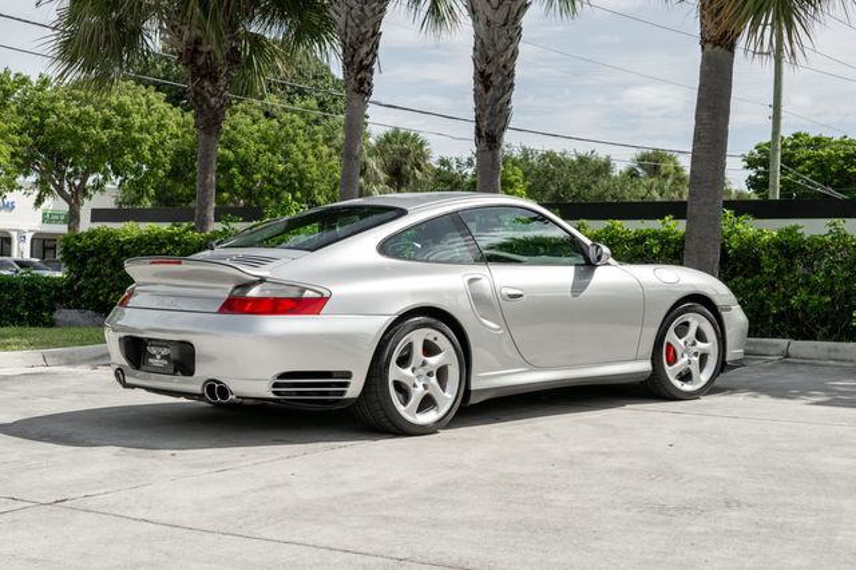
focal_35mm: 56
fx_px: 1340
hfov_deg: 35.4
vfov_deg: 24.0
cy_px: 251
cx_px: 440
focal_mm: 46
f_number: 8
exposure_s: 1/160
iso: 200
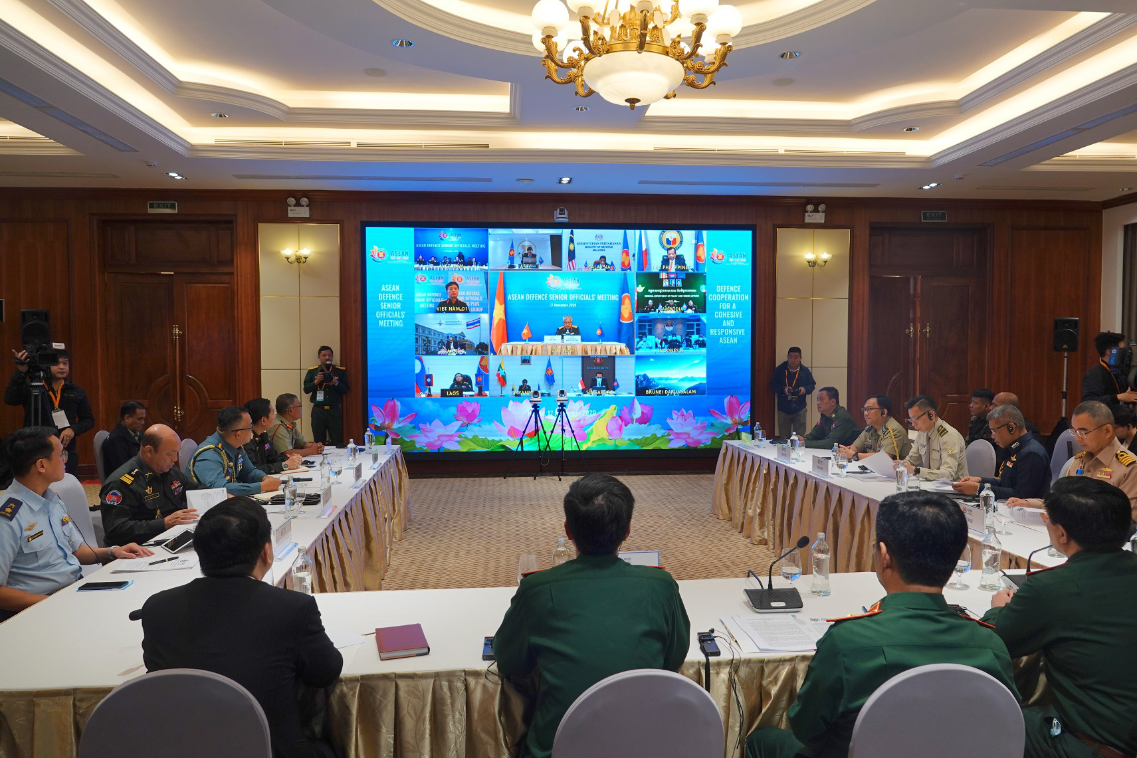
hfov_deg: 71.5
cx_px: 568
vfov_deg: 51.3
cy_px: 379
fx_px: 790
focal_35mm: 25
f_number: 2.5
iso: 100
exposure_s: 1/60
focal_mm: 9.02
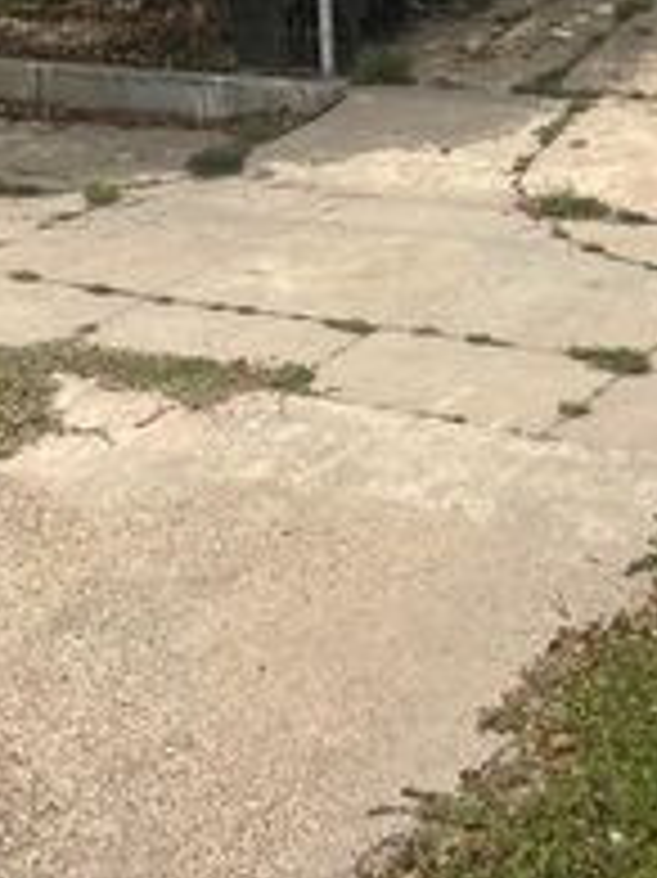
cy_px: -606
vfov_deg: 18.3
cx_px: 140
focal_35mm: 89
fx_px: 2255
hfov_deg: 16.5
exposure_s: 1/4464
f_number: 1.6
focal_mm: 4.2
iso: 32
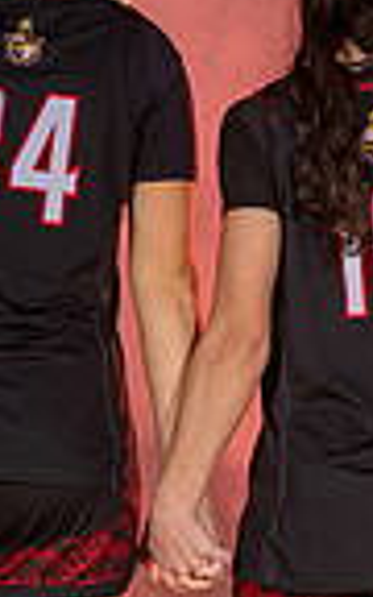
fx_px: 7661
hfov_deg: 2.8
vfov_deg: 4.5
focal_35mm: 471
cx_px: 440
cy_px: 369
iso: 80
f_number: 6.3
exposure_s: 1/200
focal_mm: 88
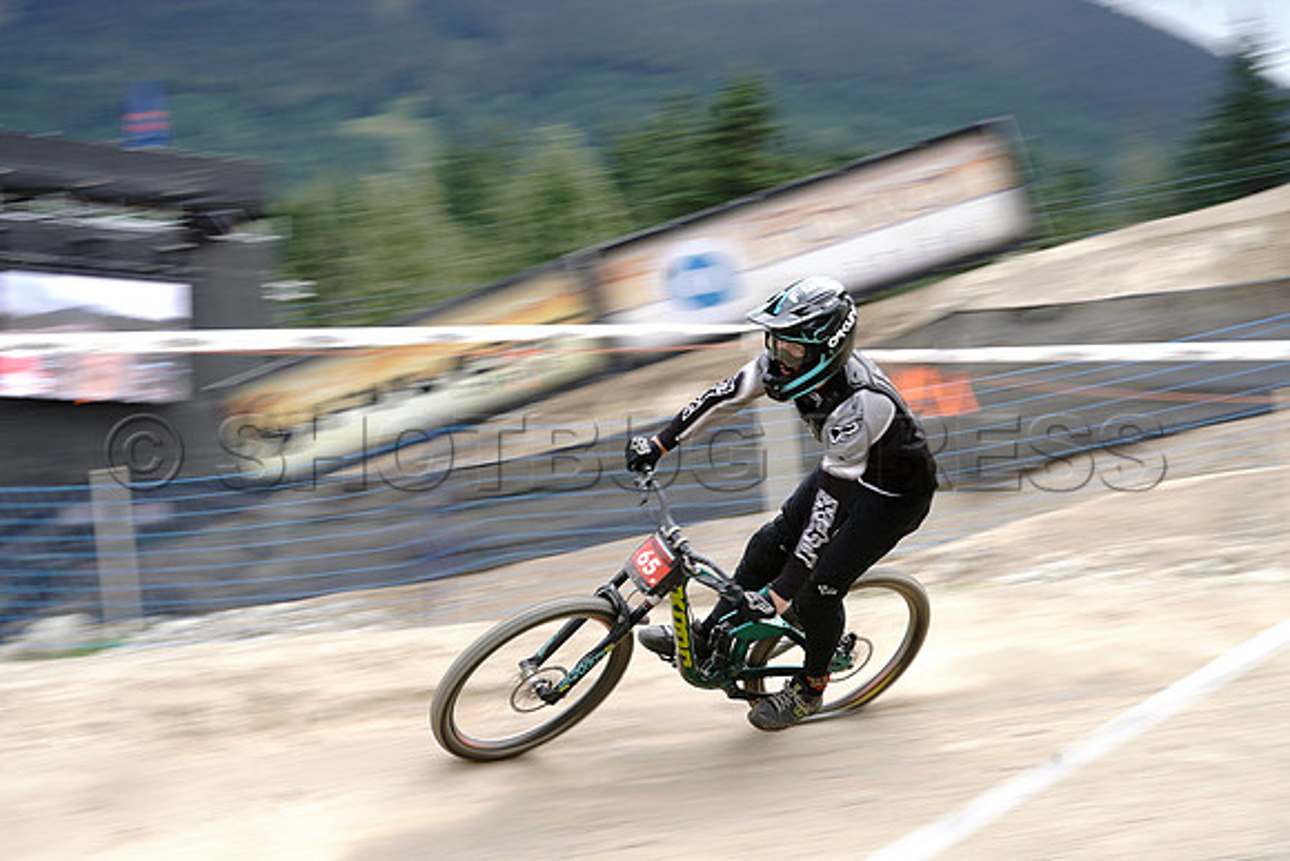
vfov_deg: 19.5
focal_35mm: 70
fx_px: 2509
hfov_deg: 28.8
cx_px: 645
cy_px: 430
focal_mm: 70
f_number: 10
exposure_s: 1/60
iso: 125
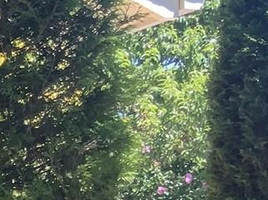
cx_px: -474
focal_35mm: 187
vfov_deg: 7.8
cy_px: 250
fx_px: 1447
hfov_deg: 9.0
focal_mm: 3
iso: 16
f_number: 1.8
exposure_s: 1/188
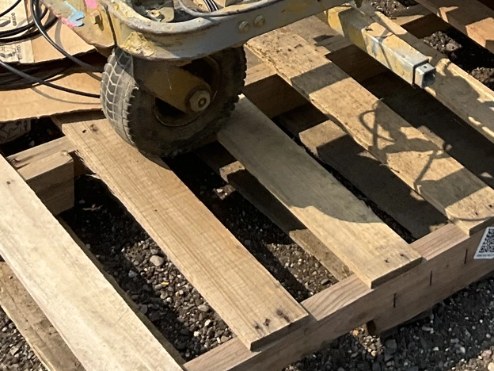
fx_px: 1327
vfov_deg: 14.6
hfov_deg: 20.6
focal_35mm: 93
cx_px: 446
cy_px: -208
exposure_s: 1/1168
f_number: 1.8
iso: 25
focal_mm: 3
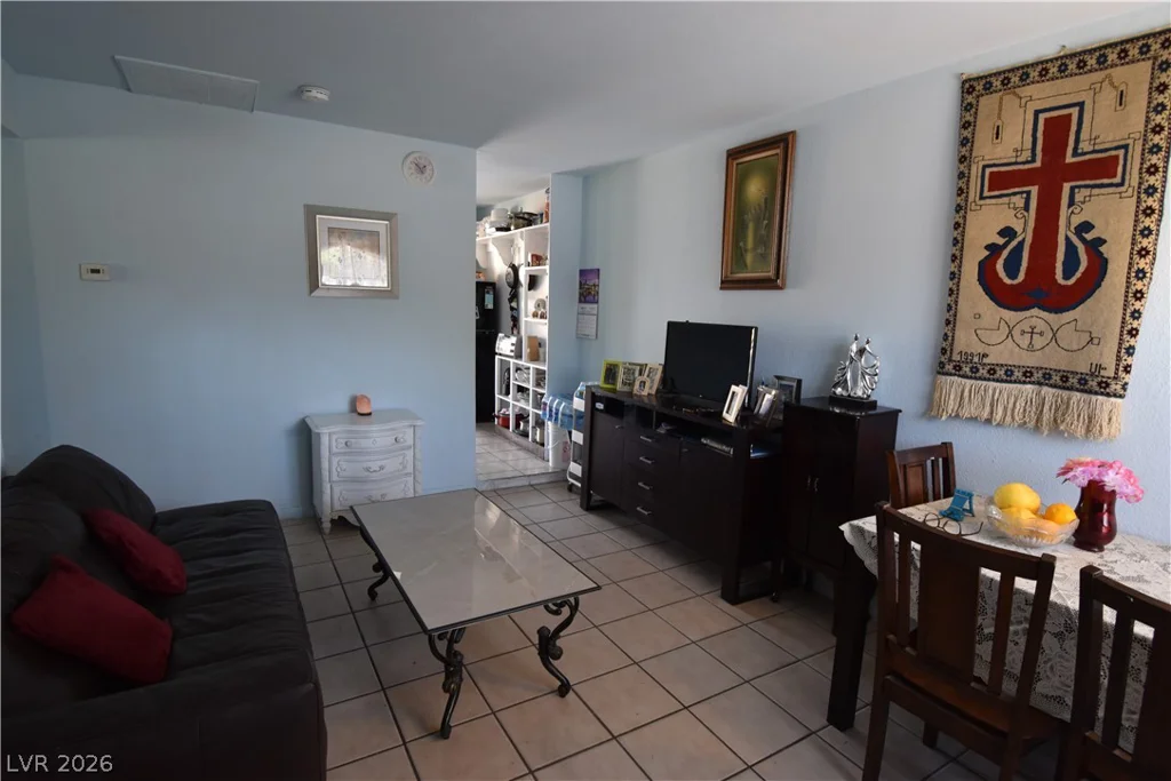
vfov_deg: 69.7
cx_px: 586
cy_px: 390
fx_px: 561
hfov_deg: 92.4
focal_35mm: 17
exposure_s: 1/15
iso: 400
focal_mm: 11.5
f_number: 6.7
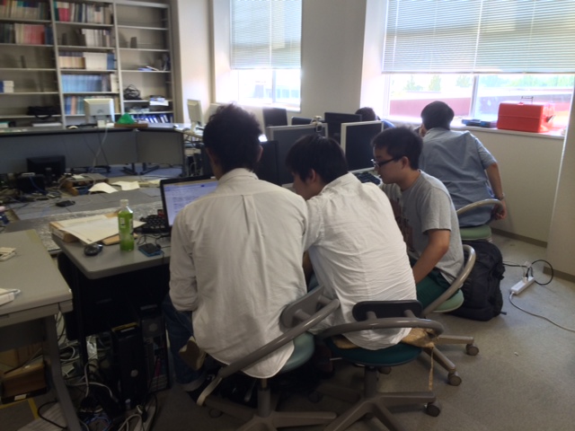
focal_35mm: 30
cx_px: 288
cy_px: 216
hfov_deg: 60.0
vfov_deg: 46.8
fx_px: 498
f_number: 2.2
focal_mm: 4.12
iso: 50
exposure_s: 1/30
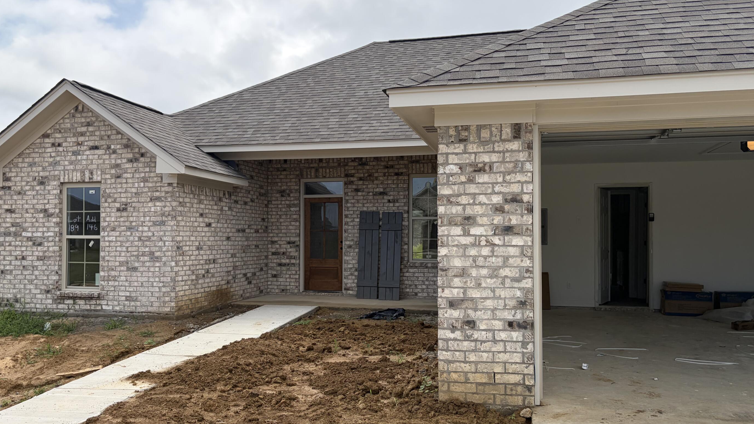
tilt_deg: +1.7
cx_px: 368
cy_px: 225
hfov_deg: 62.6
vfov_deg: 37.8
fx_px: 620
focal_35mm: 31
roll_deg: -0.3
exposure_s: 1/3831
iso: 64
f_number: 1.6
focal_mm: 5.96
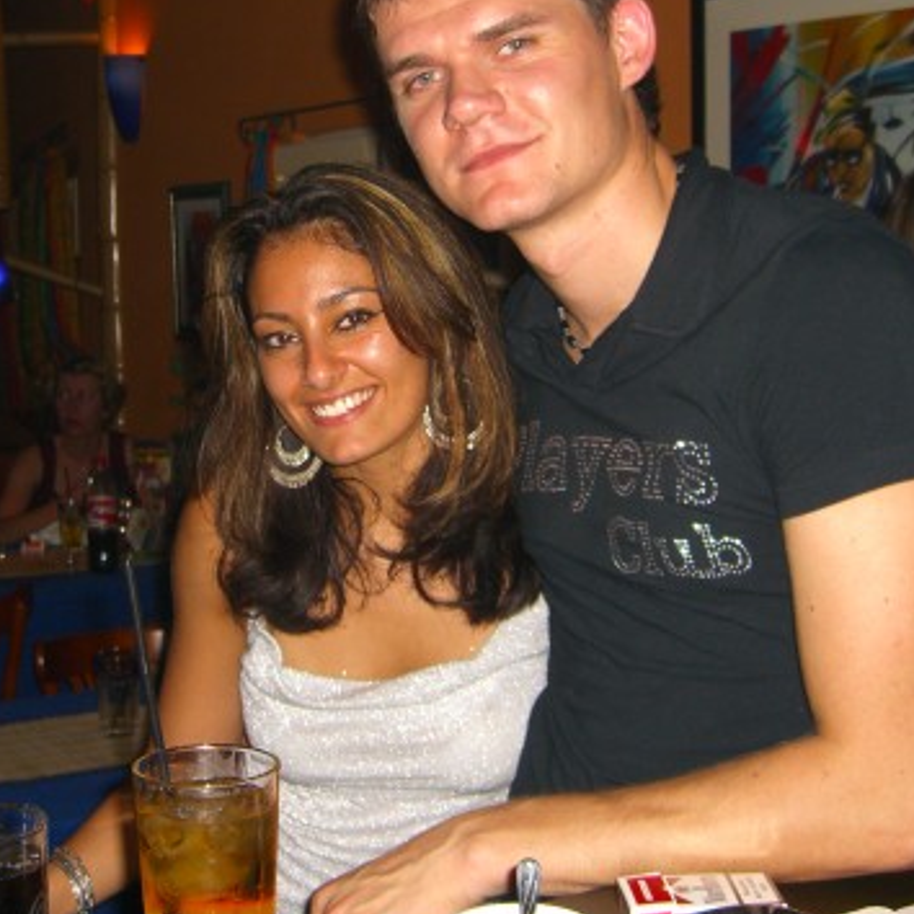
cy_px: 367
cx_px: 377
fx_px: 1703
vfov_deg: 30.0
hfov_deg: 30.0
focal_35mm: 57
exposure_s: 1/60
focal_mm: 7.9
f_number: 2.8
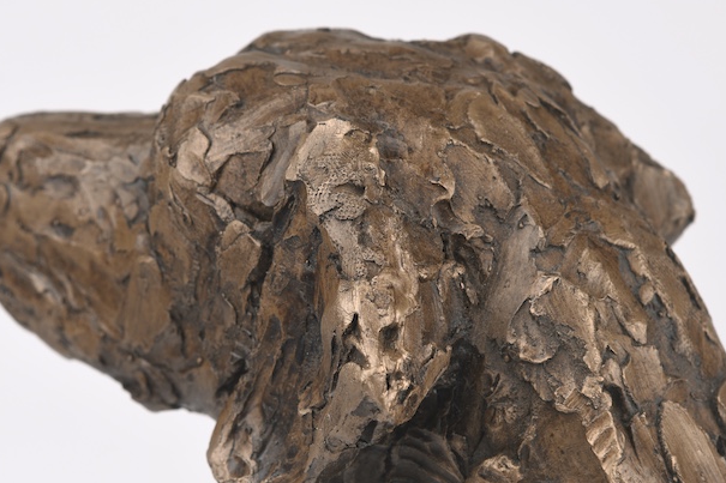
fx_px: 4879
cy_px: 294
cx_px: 293
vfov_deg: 5.7
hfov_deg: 8.5
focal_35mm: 242
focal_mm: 122
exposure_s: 1/125
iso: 100
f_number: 11
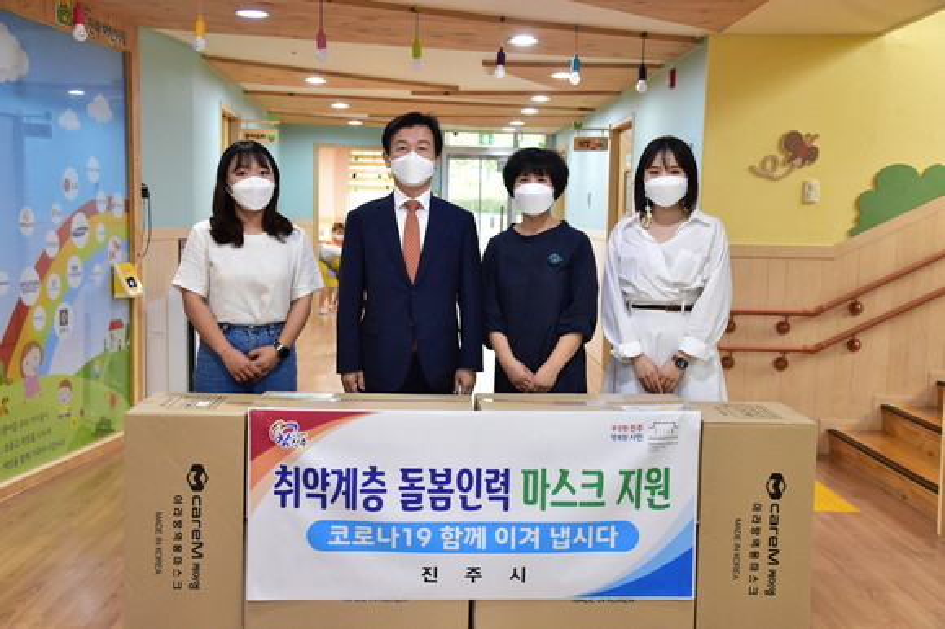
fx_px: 1049
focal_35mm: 40
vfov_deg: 33.4
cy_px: 314
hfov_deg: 48.5
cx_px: 472
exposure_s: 1/250
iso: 8000
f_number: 5.6
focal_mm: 40
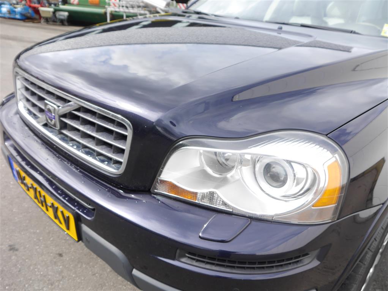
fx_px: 336
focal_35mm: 30
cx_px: 194
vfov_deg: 46.8
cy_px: 146
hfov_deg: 59.9
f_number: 5
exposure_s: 1/250
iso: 160
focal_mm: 15
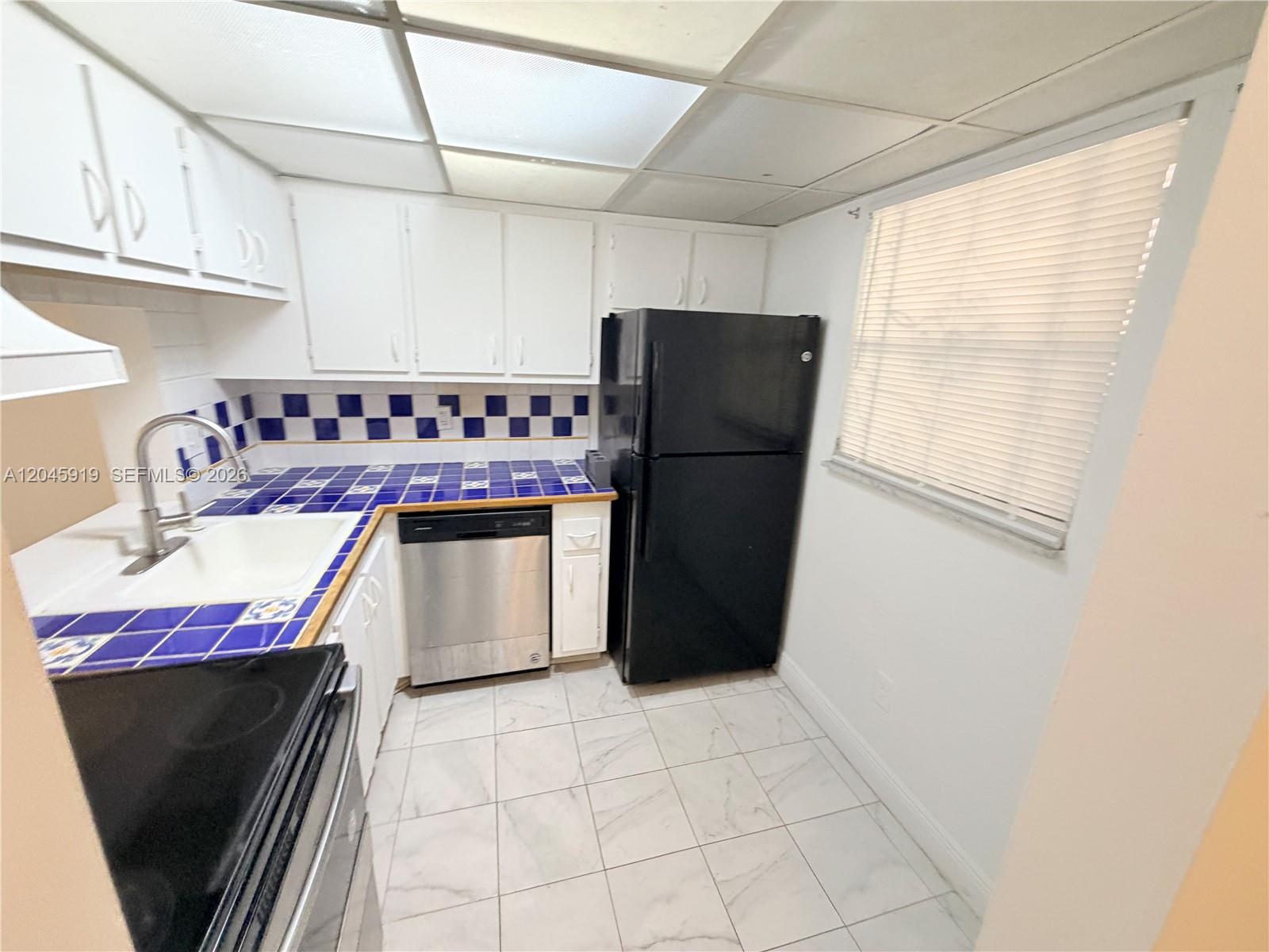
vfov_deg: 85.7
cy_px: 476
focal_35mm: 14
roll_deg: -1.1
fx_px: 513
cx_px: 634
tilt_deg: -14.4
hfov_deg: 102.1
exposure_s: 1/60
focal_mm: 2.22
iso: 200
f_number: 2.2
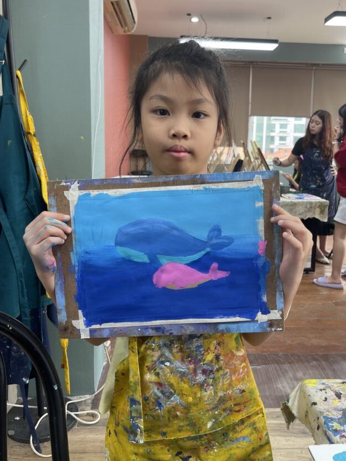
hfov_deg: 46.6
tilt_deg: -8.6
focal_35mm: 30
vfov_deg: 59.8
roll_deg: -1.8
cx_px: 203
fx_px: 400
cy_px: 203
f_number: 1.6
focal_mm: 5.1
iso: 64
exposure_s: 1/100
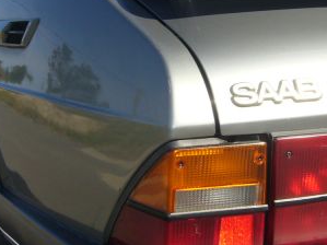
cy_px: 90
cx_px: 197
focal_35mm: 75
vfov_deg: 19.6
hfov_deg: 25.9
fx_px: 708
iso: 80
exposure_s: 1/250
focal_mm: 5.8
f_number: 5.6
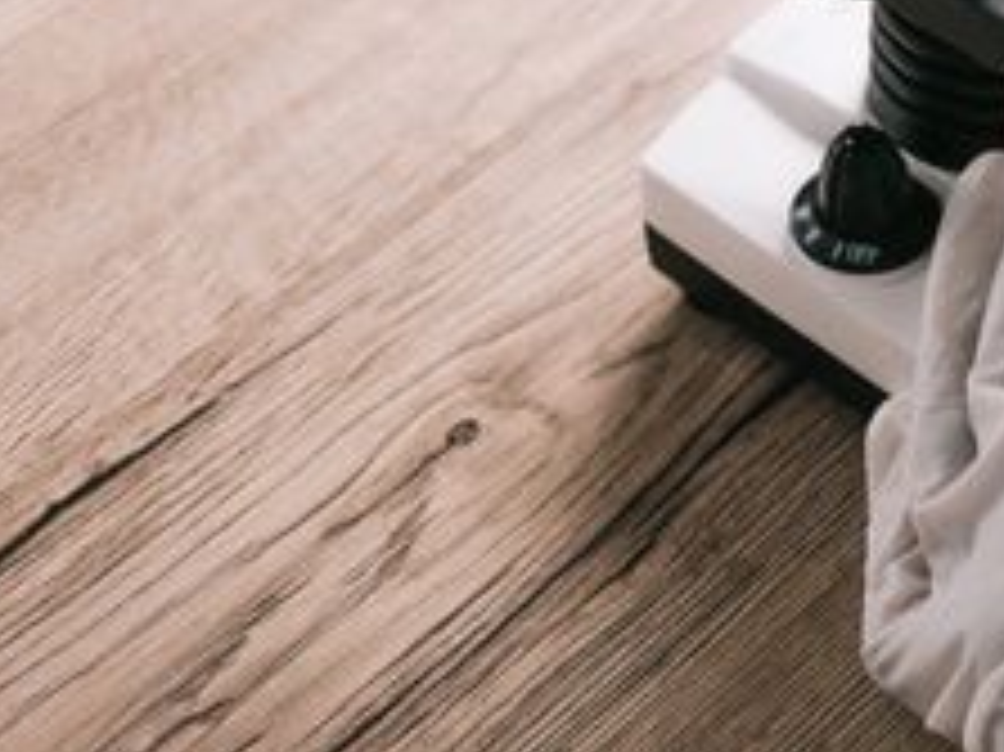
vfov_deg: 12.8
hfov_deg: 16.3
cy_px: -329
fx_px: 3189
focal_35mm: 110
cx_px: 1515
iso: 400
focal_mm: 35
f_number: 3.5
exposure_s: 1/200
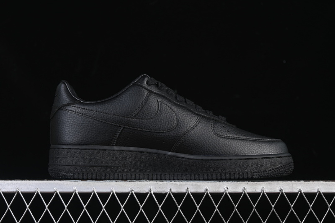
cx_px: 168
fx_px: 698
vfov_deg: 18.2
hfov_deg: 27.0
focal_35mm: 75
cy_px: 112
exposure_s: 1/50
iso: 160
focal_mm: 50
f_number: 6.3
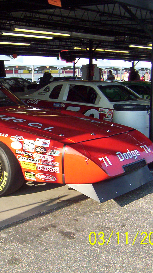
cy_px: 128
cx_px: -1
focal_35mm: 56
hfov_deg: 20.7
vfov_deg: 37.2
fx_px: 404
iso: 100
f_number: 2.76
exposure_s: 1/855
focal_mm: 5.54
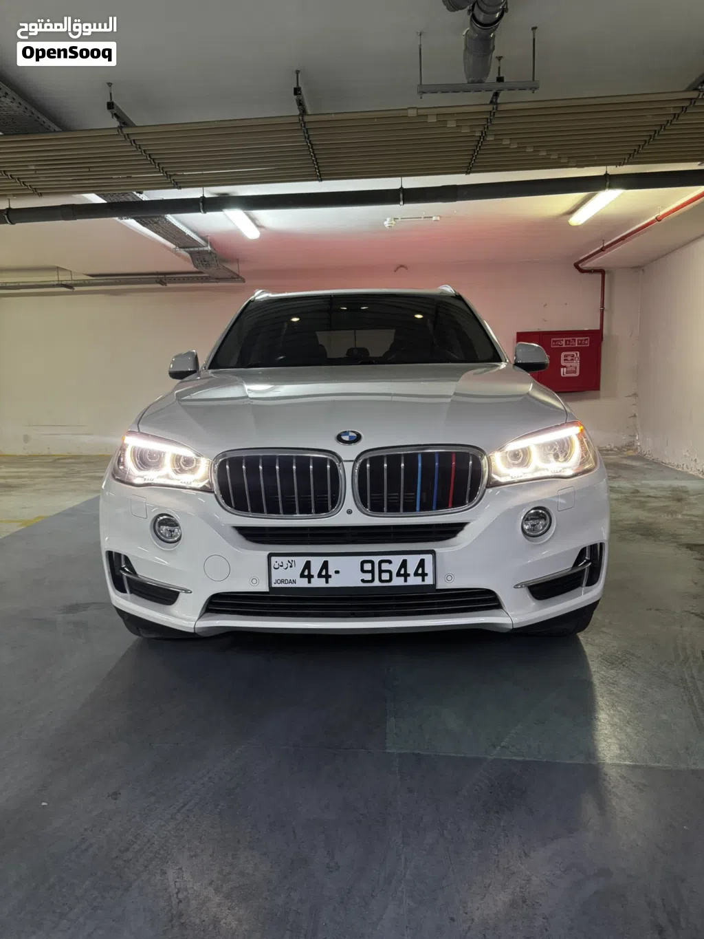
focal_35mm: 24
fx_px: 651
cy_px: 470
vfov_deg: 71.6
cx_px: 352
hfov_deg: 56.8
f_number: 1.78
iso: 800
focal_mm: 6.76
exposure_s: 1/50
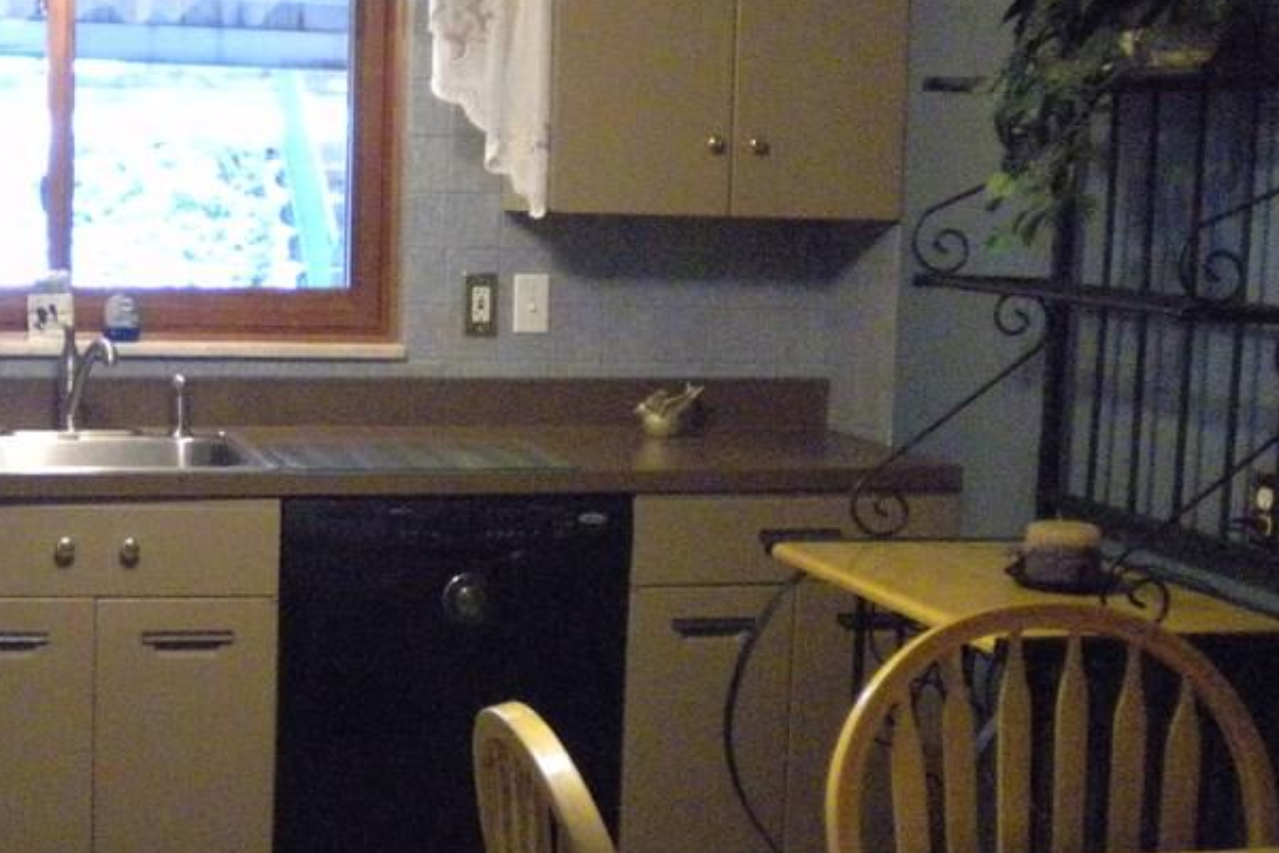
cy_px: 466
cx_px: 364
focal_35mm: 62
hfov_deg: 31.9
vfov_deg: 21.9
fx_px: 2203
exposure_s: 1/138
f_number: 3.1
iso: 1333
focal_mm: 6.3
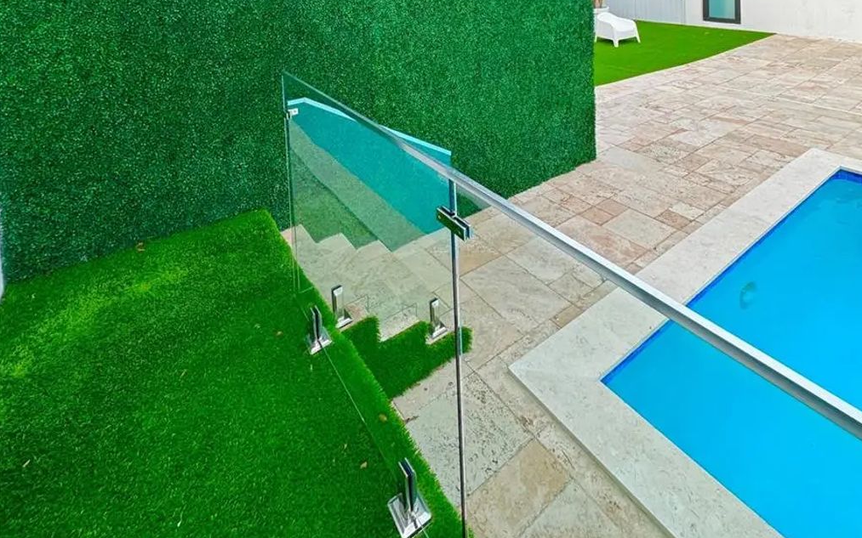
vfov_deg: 47.3
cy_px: -23
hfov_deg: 85.1
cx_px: 433
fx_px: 470
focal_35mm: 20
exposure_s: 1/99
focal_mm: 2.22
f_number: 2.2
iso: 40
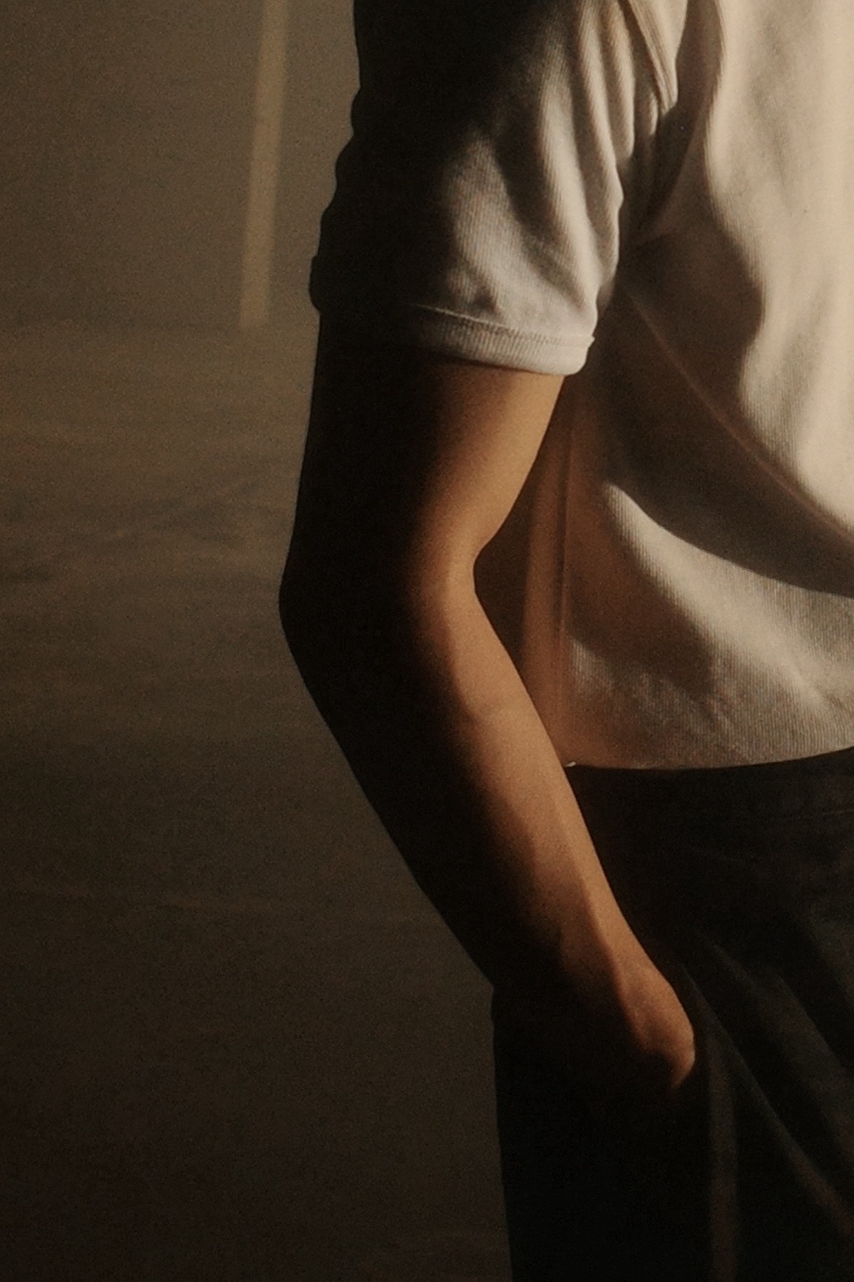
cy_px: 228
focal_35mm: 146
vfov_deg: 14.0
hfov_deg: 9.3
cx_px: 917
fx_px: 5196
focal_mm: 18.3
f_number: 2.8
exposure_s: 1/160
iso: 400
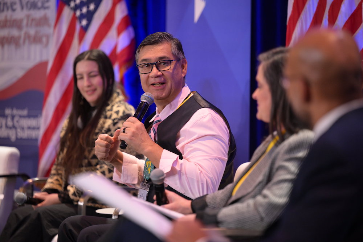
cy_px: 121
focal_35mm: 160
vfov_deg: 8.6
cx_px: 182
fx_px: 1613
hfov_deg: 12.8
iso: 1600
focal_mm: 160
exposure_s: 1/250
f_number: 2.8
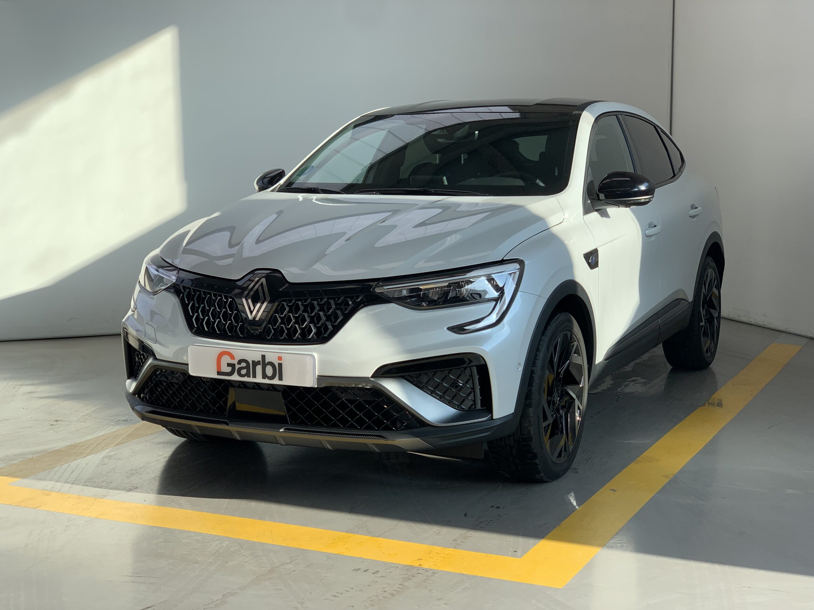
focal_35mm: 52
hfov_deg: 36.8
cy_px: 305
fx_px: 1223
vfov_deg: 28.0
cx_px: 407
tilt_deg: -7.5
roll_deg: +0.4
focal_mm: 6
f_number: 2.4
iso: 16
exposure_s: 1/311
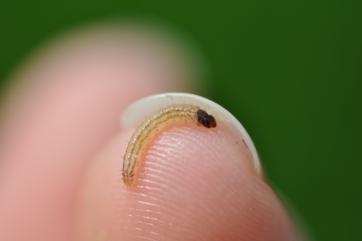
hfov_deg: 22.6
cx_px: 181
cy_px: 120
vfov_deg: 15.2
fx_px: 904
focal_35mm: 90
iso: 200
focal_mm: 60
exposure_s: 1/1600
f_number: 5
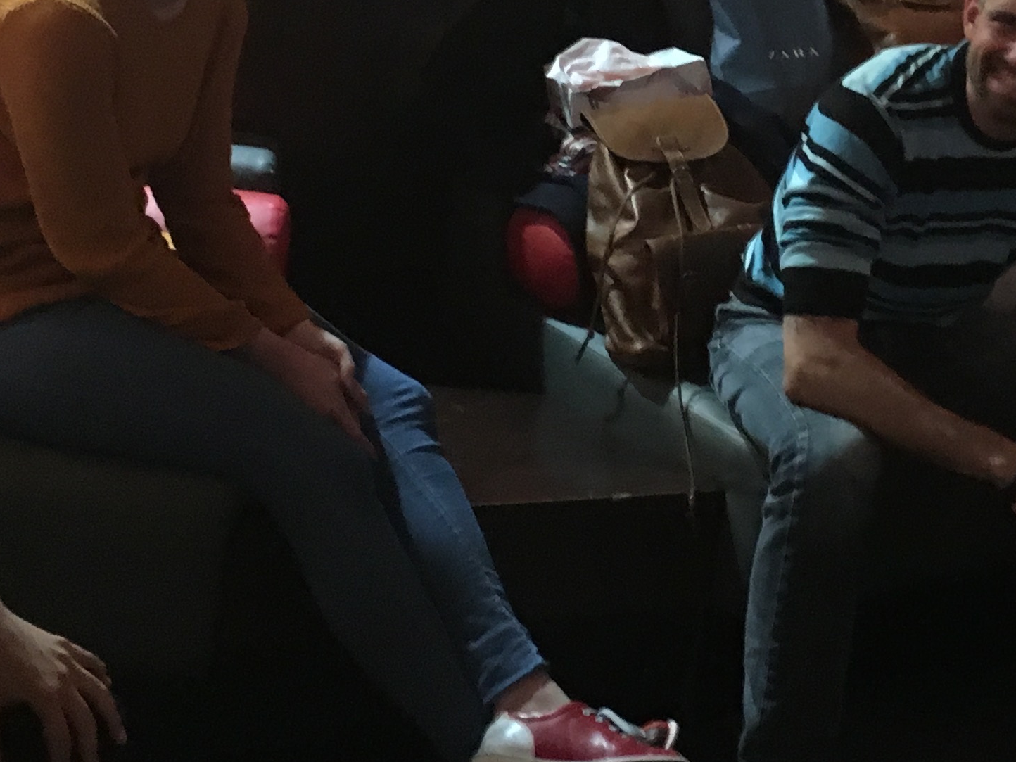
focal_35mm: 81
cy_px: 56
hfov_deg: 23.8
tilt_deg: -7.4
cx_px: 796
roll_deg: -7.1
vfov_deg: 17.9
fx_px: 2377
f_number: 2.2
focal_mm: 4.15
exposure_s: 1/17
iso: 400
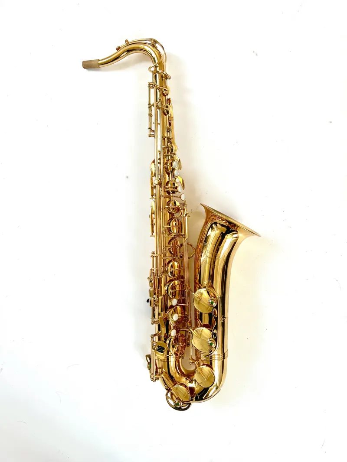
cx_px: 174
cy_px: 231
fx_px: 347
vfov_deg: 67.3
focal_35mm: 26
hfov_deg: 53.1
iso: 40
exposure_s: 1/286
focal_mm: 5.7
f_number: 1.5
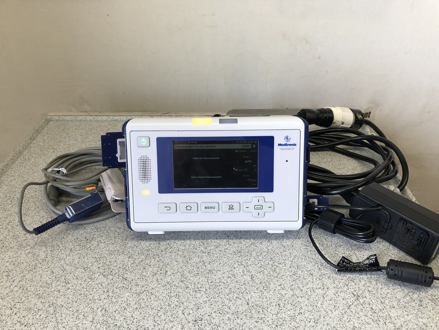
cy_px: 165
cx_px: 220
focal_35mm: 28
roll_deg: +0.2
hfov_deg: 63.4
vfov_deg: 49.7
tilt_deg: -34.6
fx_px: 355
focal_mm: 3.99
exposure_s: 1/120
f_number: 1.8
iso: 32
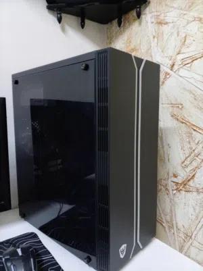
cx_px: 102
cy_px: 136
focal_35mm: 25
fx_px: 196
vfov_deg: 69.4
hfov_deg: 54.8
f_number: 1.8
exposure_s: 1/25
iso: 658
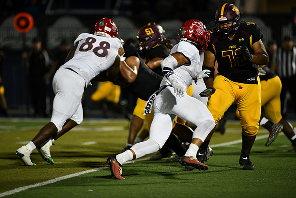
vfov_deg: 4.6
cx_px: 148
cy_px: 99
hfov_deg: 6.9
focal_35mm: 300
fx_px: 2467
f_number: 2.8
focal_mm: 300
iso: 1800
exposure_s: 1/1000
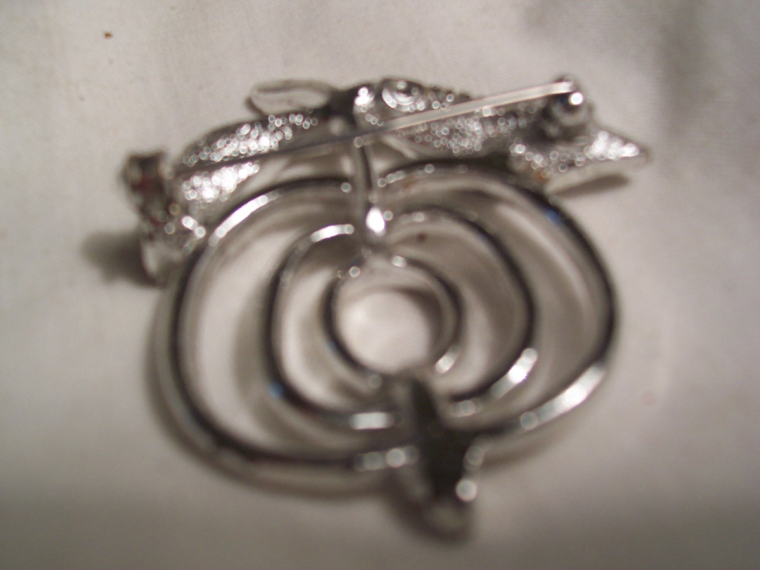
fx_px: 812
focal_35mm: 37
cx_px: 380
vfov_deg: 38.7
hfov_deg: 50.1
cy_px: 285
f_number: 2.8
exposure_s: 1/90
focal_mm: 5.6
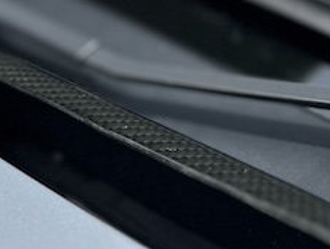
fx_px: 1097
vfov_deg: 12.9
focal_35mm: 115
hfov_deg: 16.8
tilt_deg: -19.2
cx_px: 315
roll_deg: -0.9
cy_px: 124
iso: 50
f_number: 1.5
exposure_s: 1/4444
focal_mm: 5.7
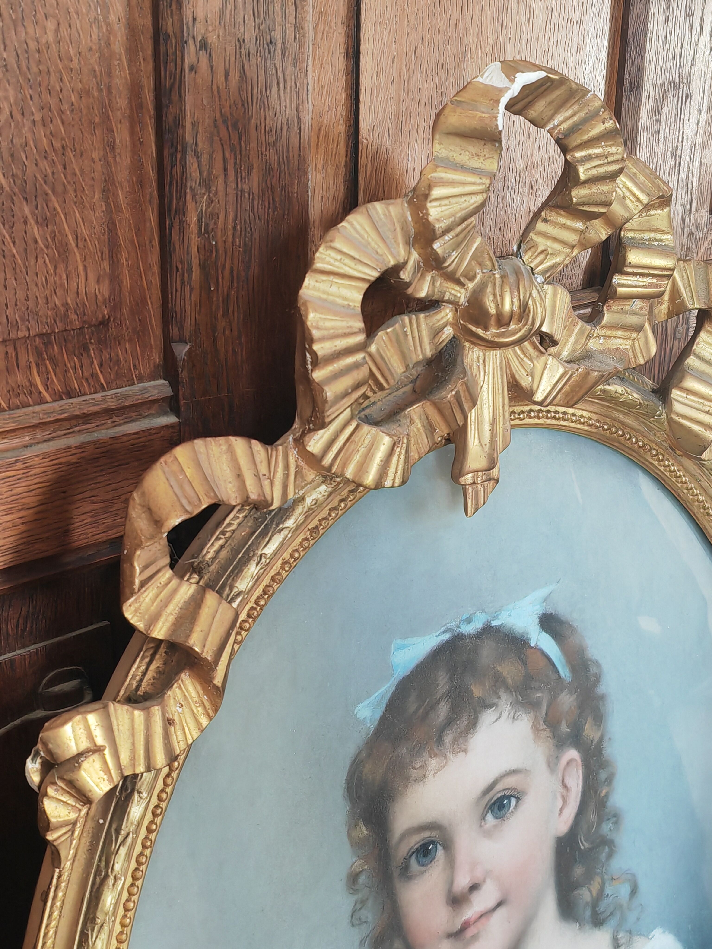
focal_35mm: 50
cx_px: 356
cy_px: 474
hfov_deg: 29.1
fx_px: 1371
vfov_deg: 38.2
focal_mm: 5.53
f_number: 1.8
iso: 800
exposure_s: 1/100
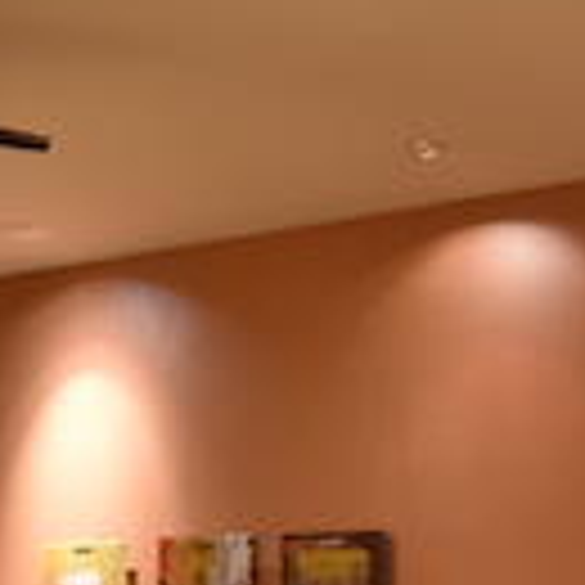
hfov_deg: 24.3
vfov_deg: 22.9
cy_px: 646
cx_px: 248
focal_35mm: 71
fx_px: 1358
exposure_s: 1/1.6
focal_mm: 17
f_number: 8
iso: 640
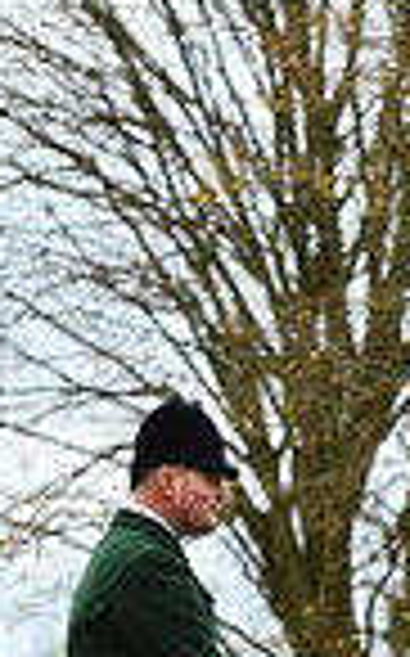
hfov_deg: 2.9
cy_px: 846
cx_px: 748
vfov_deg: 4.7
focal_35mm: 444
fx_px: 7954
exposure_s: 1/1250
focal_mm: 110
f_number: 5.6
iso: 1800
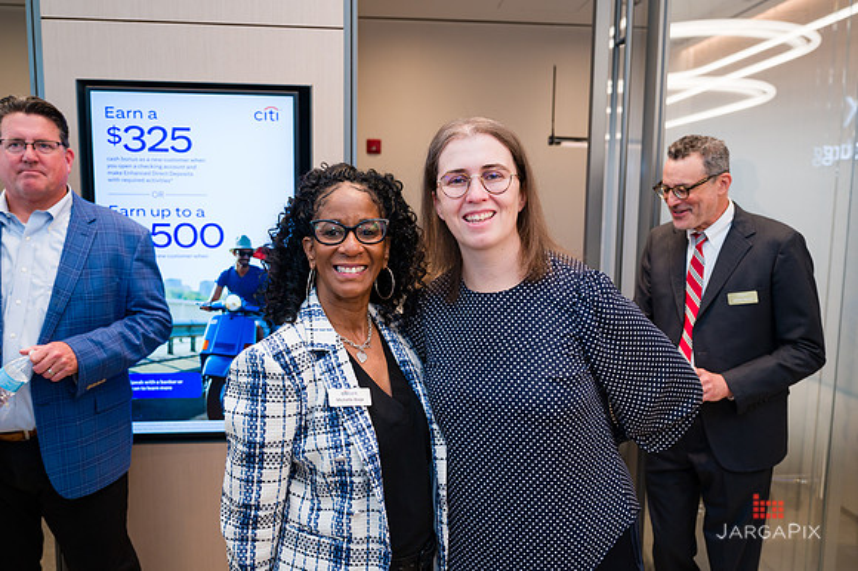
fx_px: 693
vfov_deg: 44.8
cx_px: 429
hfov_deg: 63.5
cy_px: 286
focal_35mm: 29
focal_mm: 27
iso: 500
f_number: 3.2
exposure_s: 1/200
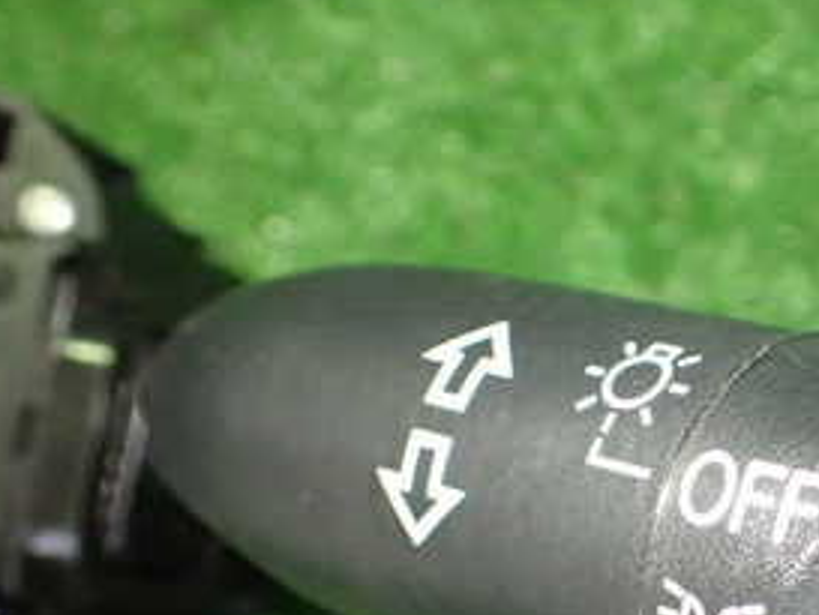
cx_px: 813
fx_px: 1562
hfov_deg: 27.7
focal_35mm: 66
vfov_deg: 21.7
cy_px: 564
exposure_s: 1/40
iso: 800
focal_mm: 5.4
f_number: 2.3
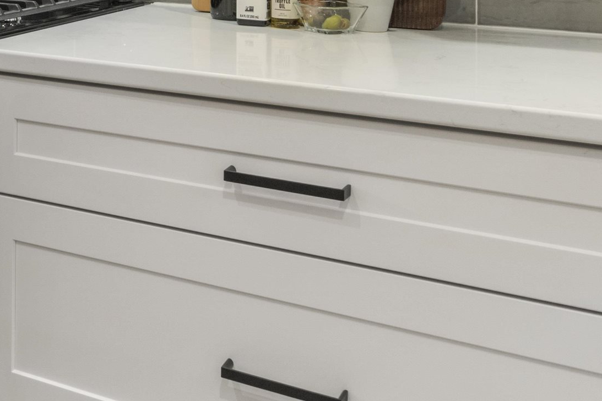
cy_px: -109
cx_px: -82
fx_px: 987
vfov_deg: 21.0
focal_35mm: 59
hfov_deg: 30.0
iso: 320
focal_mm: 14
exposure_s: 1/5
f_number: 8
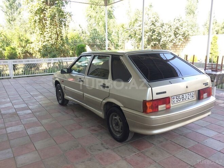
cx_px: 112
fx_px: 188
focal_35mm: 29
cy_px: 84
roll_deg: -0.1
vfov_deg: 48.2
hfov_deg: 61.7
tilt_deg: -13.3
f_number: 2.2
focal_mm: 4.15
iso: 32
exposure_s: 1/138
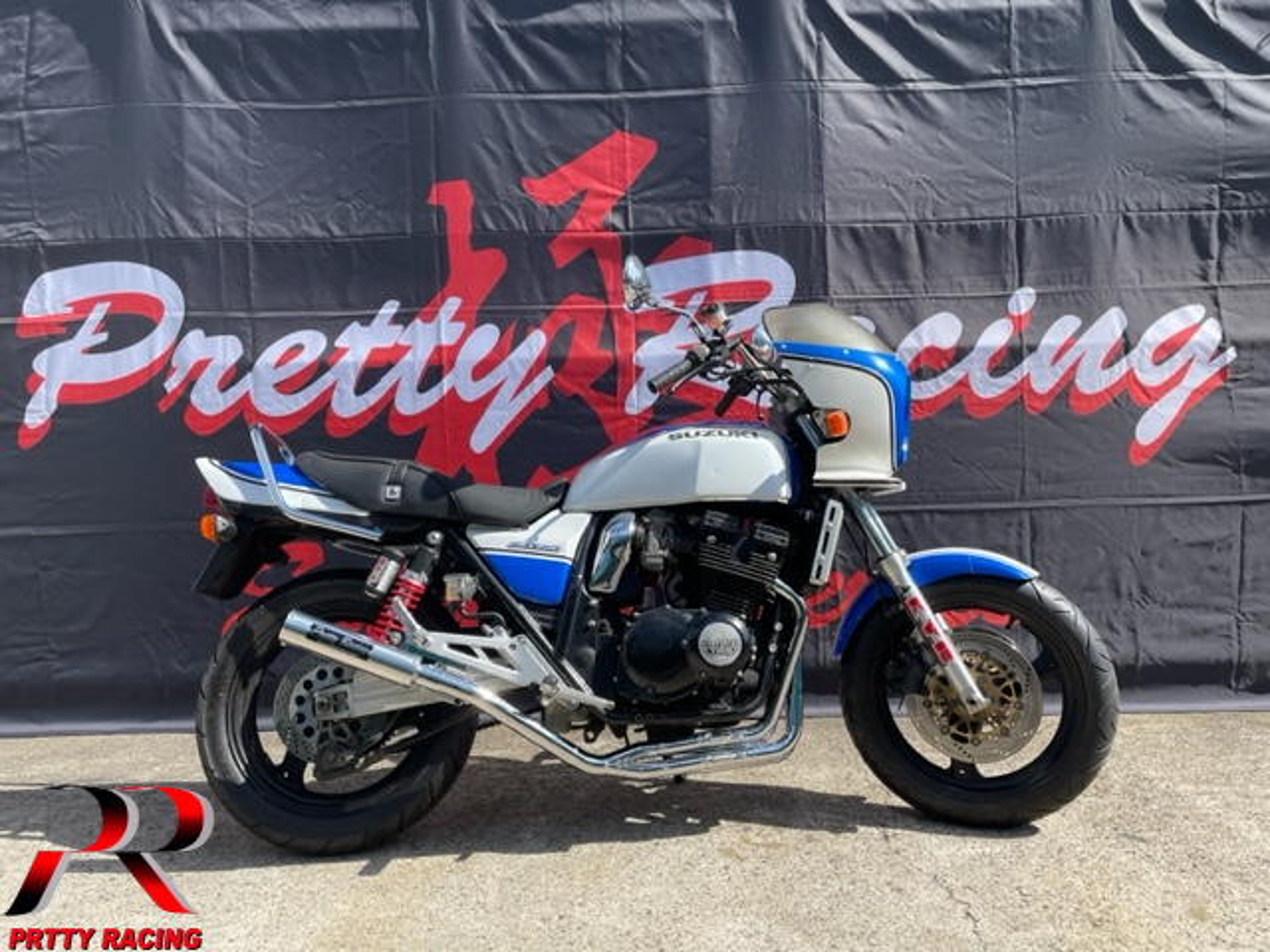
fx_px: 954
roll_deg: +0.8
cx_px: 635
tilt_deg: +0.4
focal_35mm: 26
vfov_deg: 53.1
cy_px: 476
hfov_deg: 67.3
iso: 32
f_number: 1.6
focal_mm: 4.2
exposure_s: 1/1689
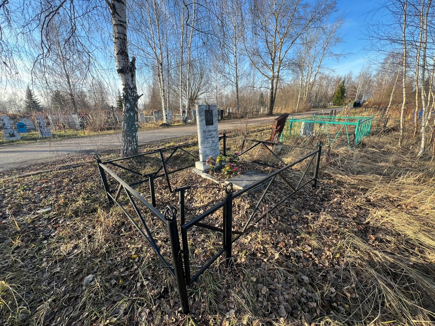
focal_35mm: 13
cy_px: 163
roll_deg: +1.3
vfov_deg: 89.9
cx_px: 218
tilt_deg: -17.1
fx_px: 163
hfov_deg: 106.2
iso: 32
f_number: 1.8
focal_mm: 1.57
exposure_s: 1/176
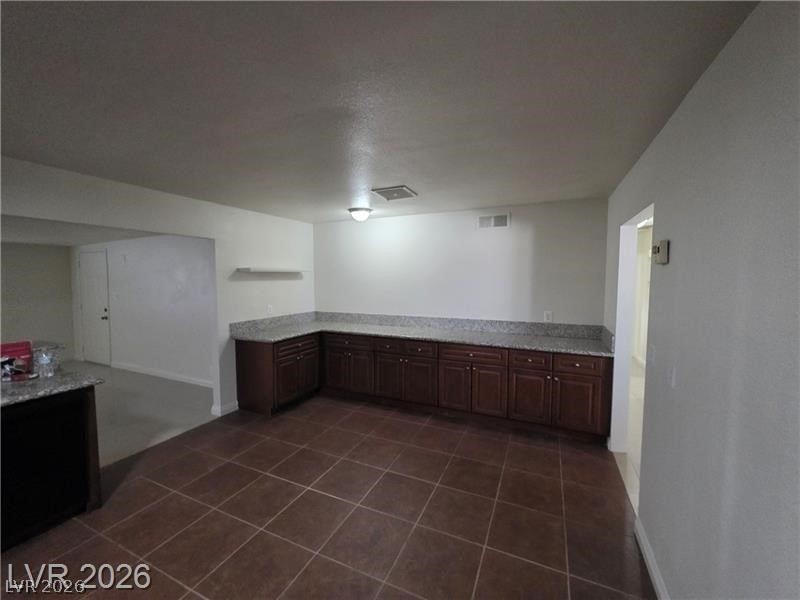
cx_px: 400
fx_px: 300
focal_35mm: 13
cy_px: 300
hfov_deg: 106.2
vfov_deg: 89.9
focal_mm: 2.2
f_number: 1.9
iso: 640
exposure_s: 1/60
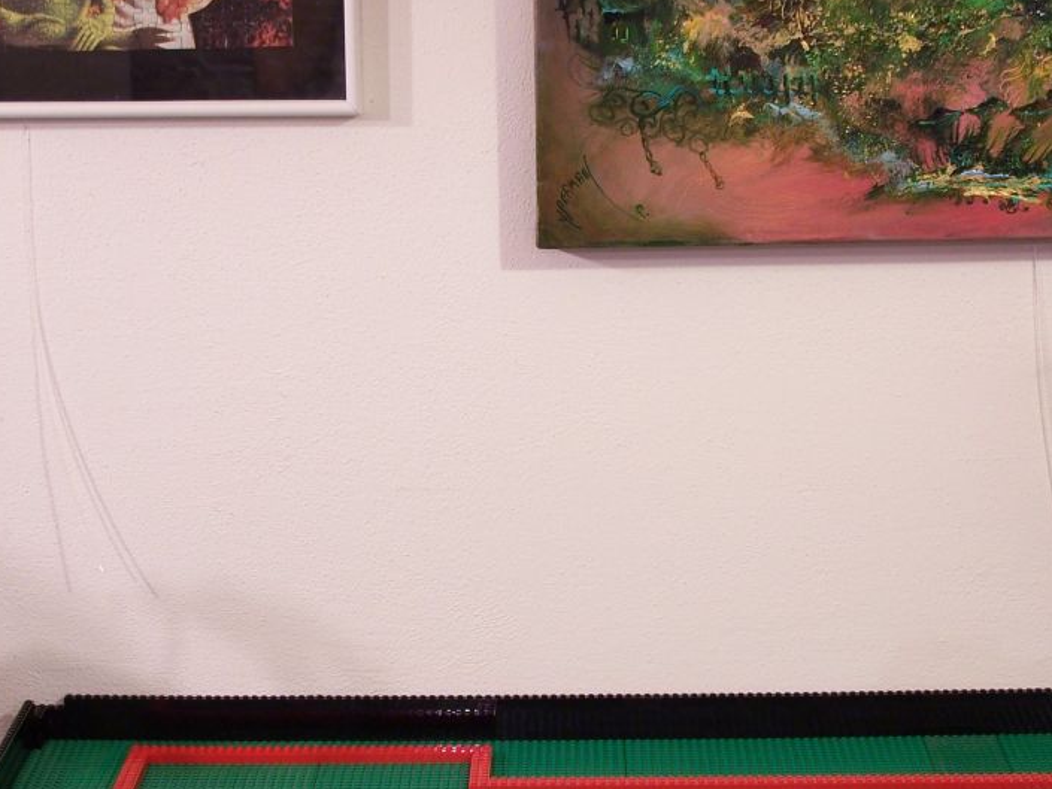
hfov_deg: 21.1
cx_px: 603
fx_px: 2827
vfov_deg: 15.9
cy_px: 497
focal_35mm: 93
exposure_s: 1/2
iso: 80
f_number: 3.2
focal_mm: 10.7
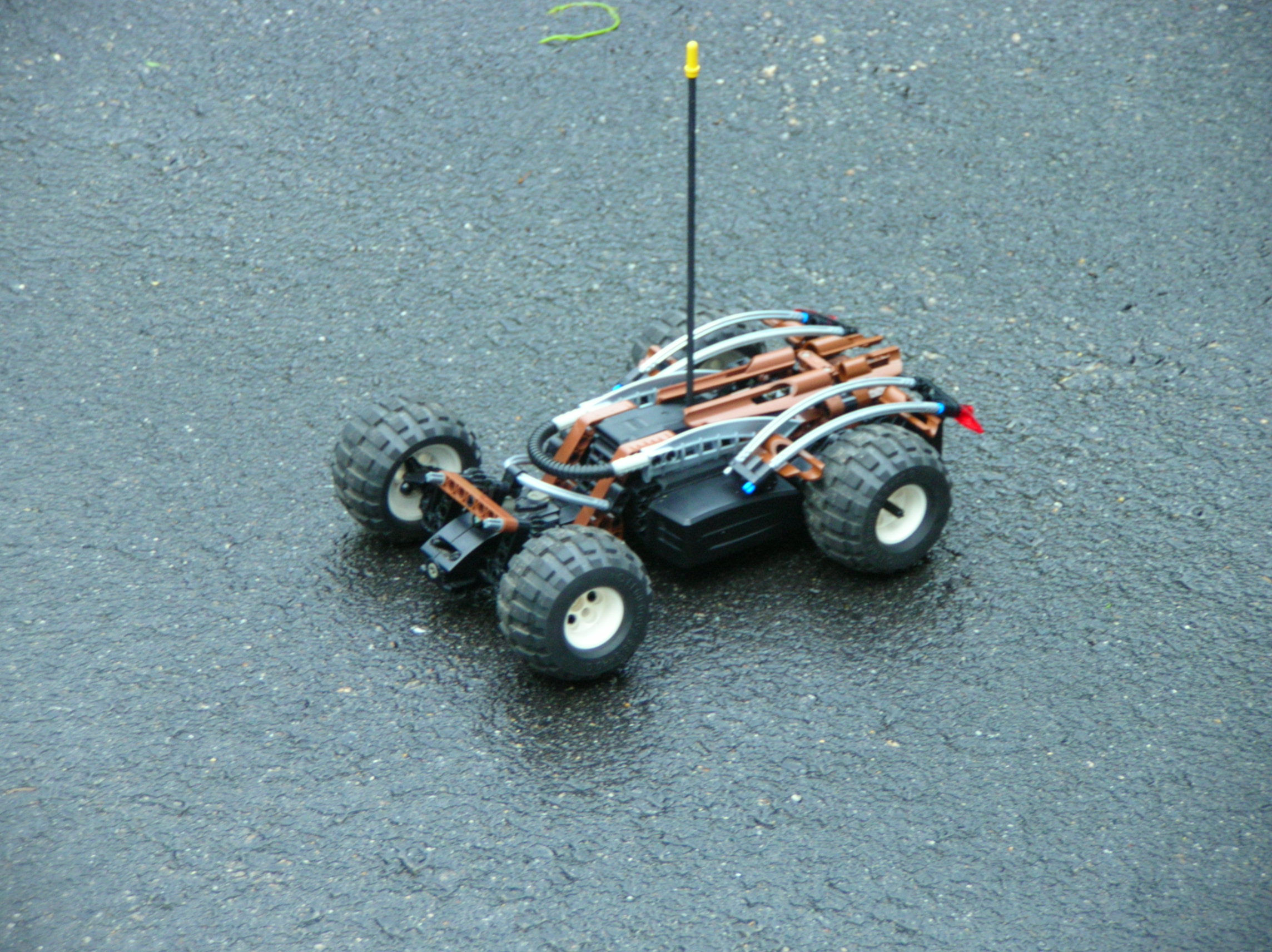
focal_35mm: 165
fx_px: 6058
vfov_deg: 9.0
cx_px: 636
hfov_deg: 12.0
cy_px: 476
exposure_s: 1/124
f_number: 3.8
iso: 95
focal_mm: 27.3
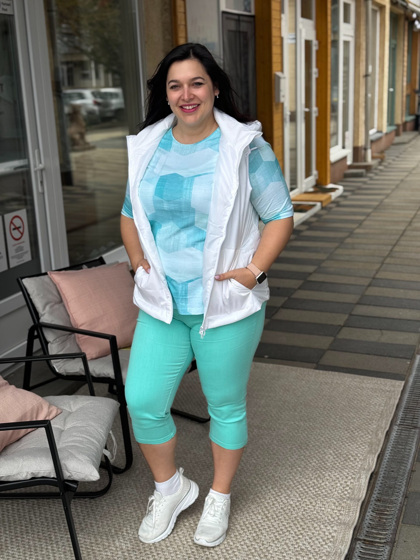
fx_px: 777
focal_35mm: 48
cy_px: 280
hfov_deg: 30.3
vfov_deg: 39.7
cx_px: 210
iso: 64
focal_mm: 6.76
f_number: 1.78
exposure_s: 1/980
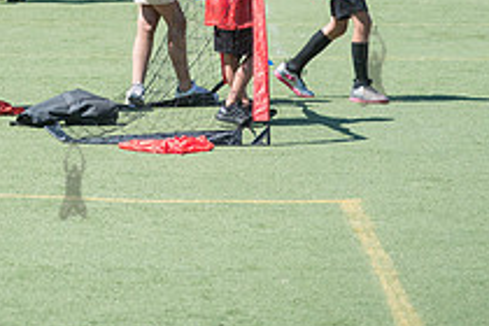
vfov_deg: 5.7
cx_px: 72
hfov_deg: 8.6
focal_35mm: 238
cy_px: -48
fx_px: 3233
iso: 200
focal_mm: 86
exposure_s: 1/1000
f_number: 4
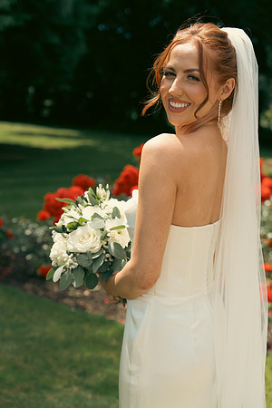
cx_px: 136
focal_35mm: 57
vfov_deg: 35.1
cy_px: 204
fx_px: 646
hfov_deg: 23.8
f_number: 3.5
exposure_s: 1/1250
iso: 125
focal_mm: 57
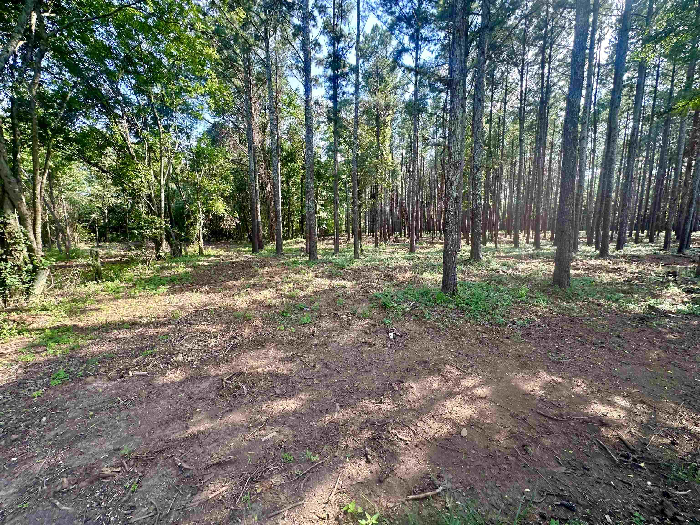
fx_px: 283
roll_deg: -0.8
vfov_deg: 85.7
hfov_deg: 102.1
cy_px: 262
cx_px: 350
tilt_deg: -7.4
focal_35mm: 14
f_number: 2.2
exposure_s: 1/147
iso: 40
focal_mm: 2.22
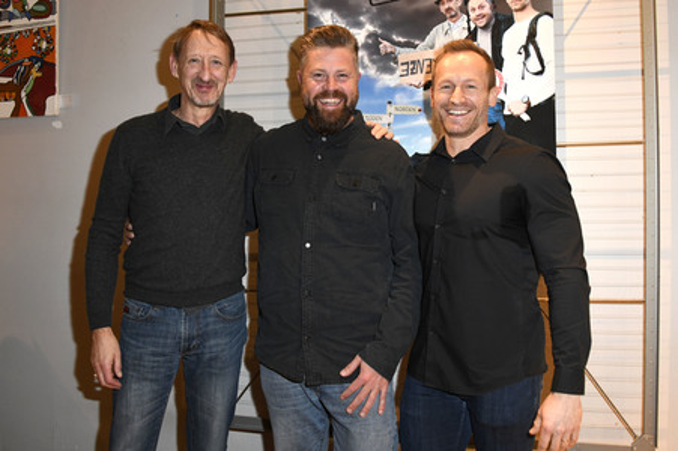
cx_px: 339
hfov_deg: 65.5
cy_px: 226
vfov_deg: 46.3
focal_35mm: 28
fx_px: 527
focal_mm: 28
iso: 2000
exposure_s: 1/60
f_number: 6.3
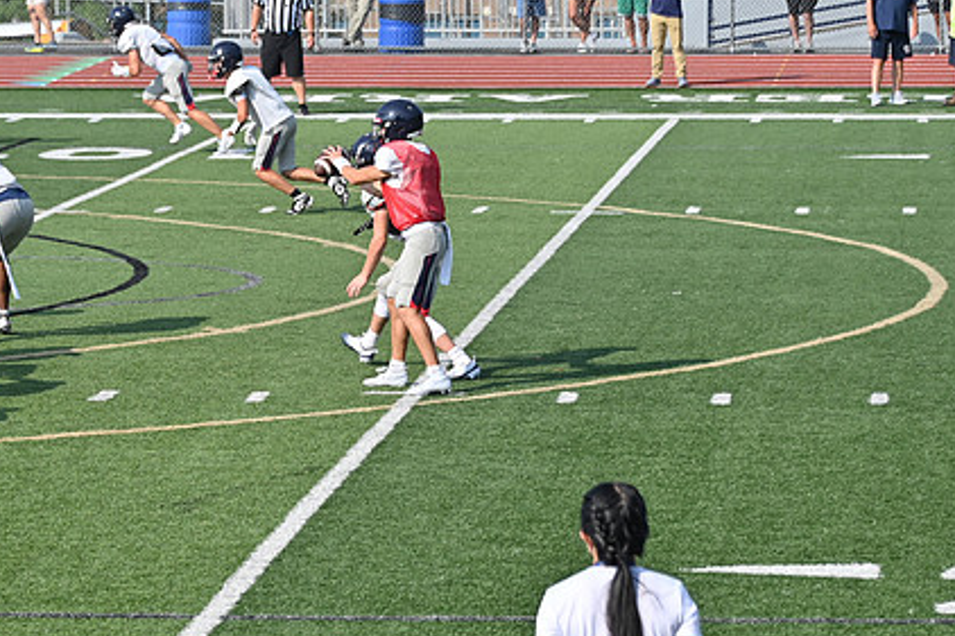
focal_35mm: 231
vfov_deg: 5.9
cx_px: 405
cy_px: 221
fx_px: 6125
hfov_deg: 8.9
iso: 110
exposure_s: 1/800
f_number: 5.3
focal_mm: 112
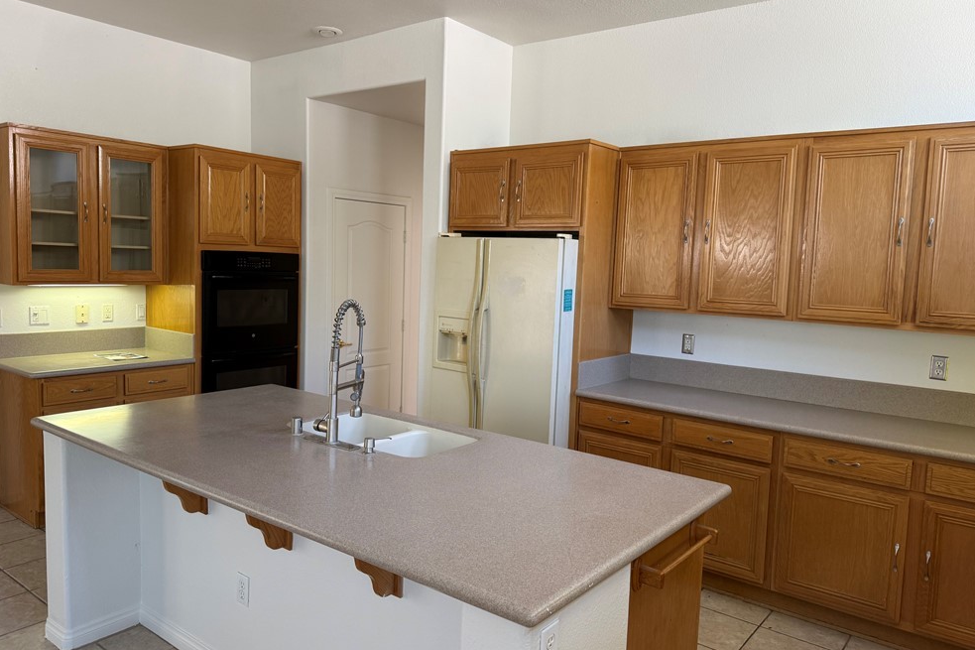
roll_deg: -1.7
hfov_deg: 69.4
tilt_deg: -3.3
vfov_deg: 49.5
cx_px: 474
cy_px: 318
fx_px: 704
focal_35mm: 26
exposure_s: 1/60
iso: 125
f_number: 1.78
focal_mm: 6.76
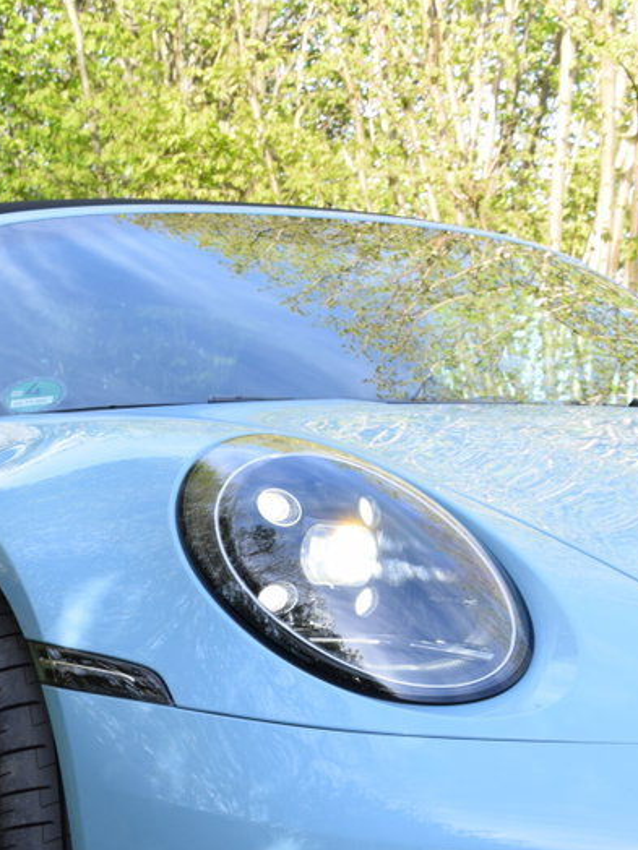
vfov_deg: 20.5
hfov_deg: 15.4
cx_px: 65
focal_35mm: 95
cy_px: 645
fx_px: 2335
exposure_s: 1/80
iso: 200
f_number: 8
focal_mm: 30
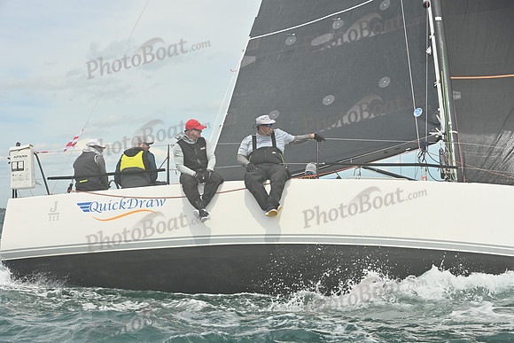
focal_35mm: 70
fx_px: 1000
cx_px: 257
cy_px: 172
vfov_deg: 19.5
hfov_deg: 28.8
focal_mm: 70
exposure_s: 1/1250
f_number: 10
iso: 320
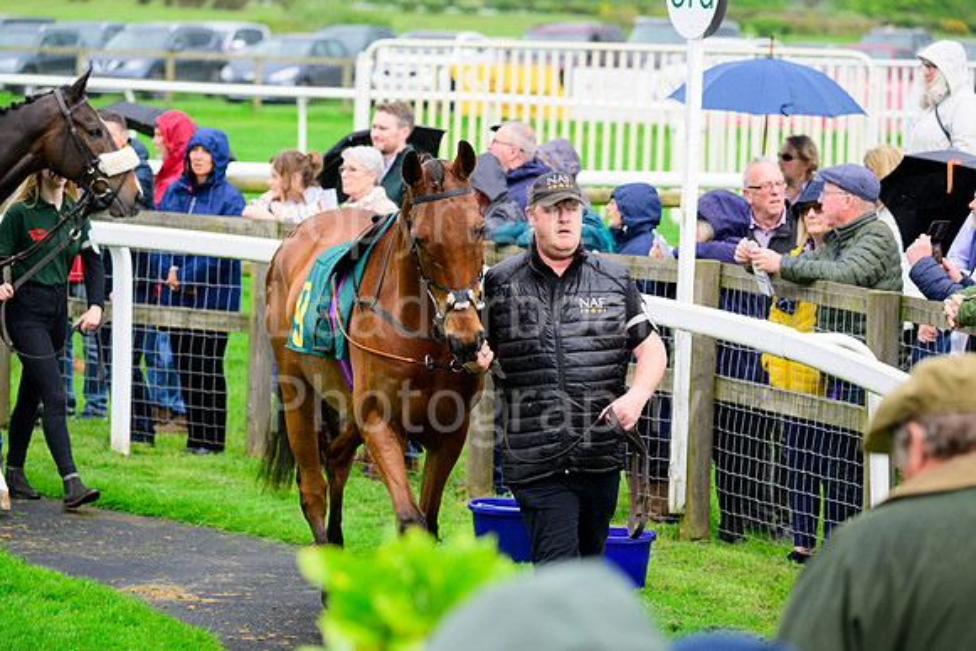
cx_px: 488
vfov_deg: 8.6
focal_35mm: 160
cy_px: 326
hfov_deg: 12.8
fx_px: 4339
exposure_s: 1/1000
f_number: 5.6
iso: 2000
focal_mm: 160
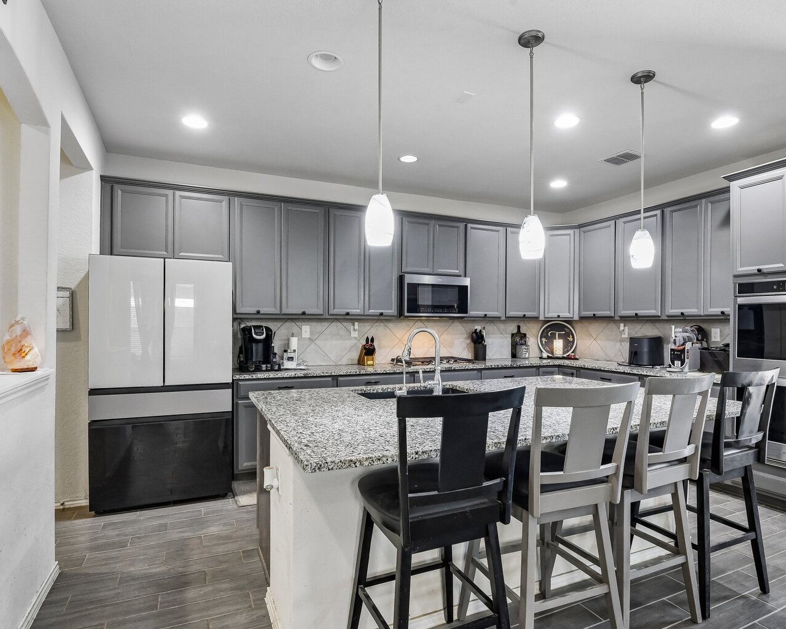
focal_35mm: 19
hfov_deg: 83.2
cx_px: 410
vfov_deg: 70.8
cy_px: 321
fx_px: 442
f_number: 8
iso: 3200
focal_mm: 16
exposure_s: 1/15
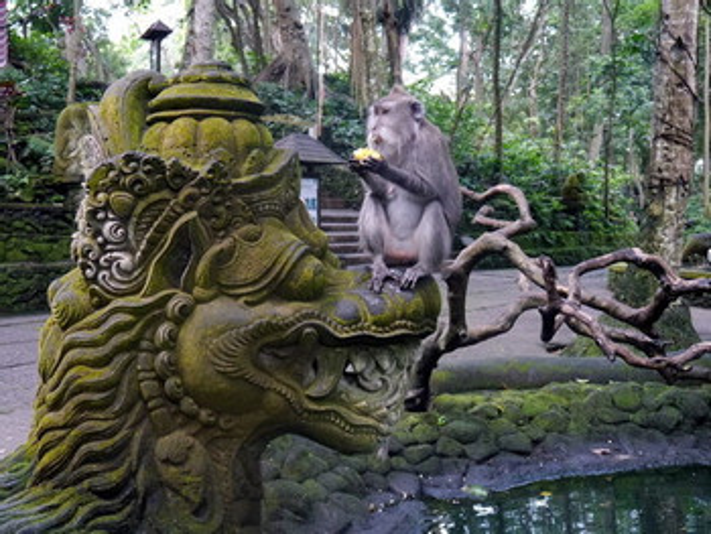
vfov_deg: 31.6
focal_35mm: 46
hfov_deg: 41.2
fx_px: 945
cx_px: 356
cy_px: 267
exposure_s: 1/50
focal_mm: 23
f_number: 4.4
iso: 800
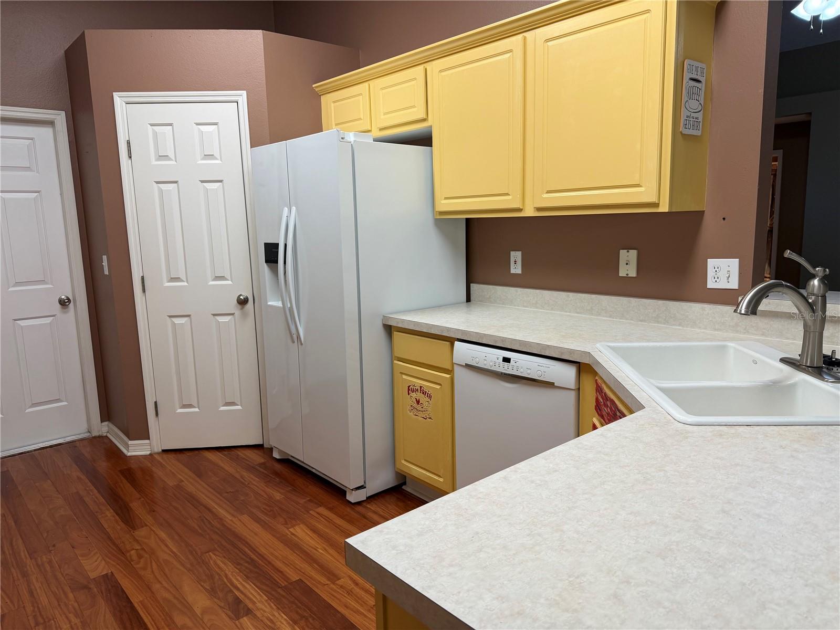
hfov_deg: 71.6
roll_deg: +1.4
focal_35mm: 24
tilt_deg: -9.8
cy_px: 315
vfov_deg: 56.8
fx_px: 582
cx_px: 420
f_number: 1.78
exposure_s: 1/120
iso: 125
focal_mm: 6.76
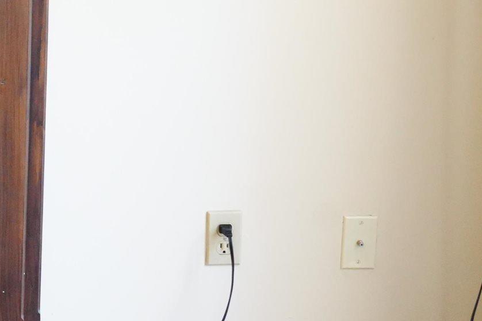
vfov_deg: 12.2
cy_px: -56
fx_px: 1473
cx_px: -304
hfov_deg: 16.4
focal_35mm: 110
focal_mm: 30
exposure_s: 1/200
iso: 6400
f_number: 5.6
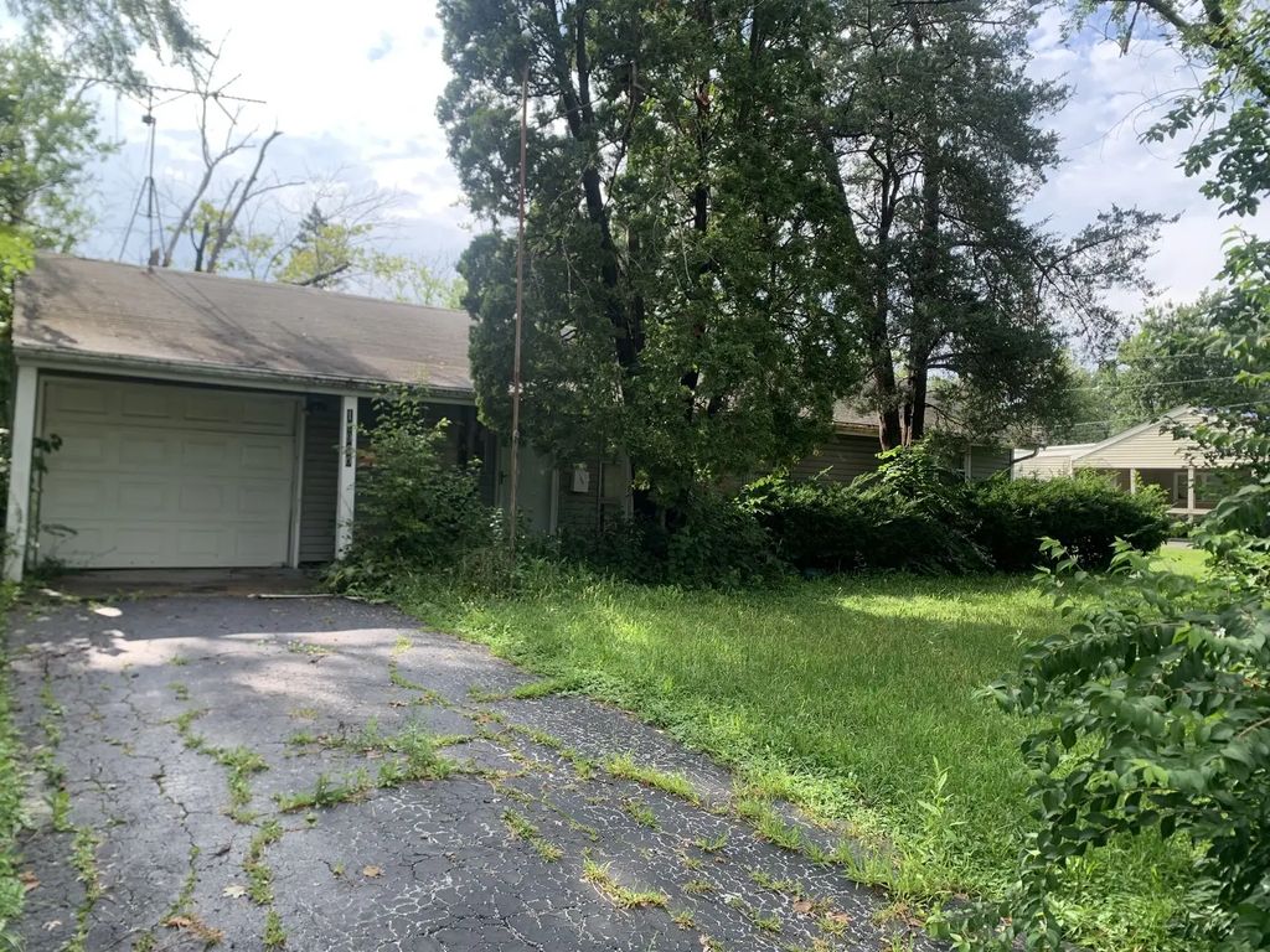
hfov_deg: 67.3
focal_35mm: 26
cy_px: 476
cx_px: 635
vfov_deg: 53.1
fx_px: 954
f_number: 1.8
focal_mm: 4.25
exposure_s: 1/664
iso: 25
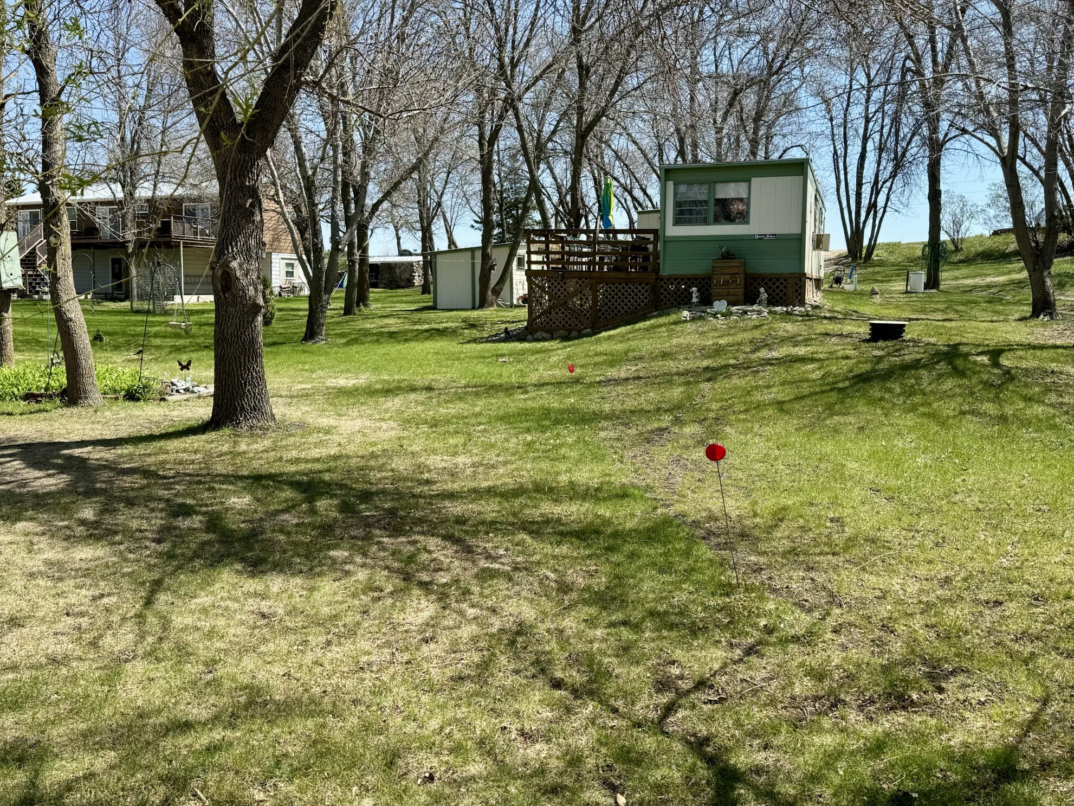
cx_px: 504
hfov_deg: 58.3
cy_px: 349
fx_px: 962
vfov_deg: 45.3
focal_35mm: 31
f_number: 1.78
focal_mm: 6.76
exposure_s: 1/2174
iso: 80
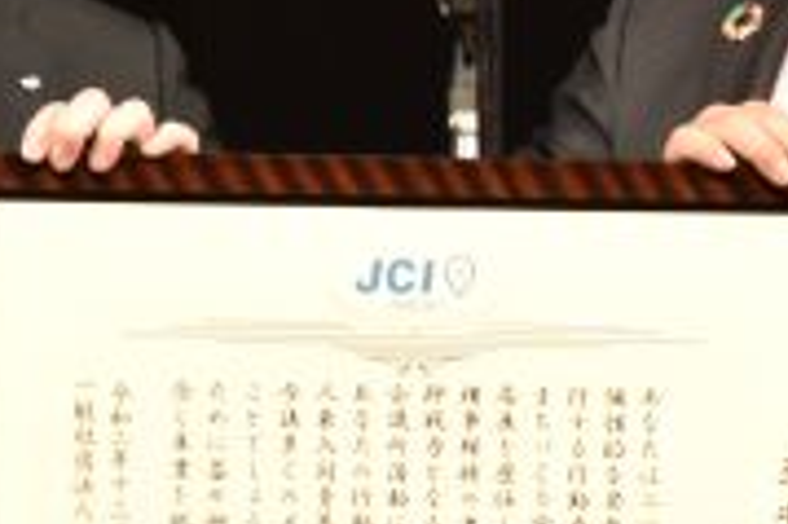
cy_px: 176
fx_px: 20447
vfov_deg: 1.5
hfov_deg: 2.2
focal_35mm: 935
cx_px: 497
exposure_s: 1/125
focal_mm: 155
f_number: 8
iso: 1600
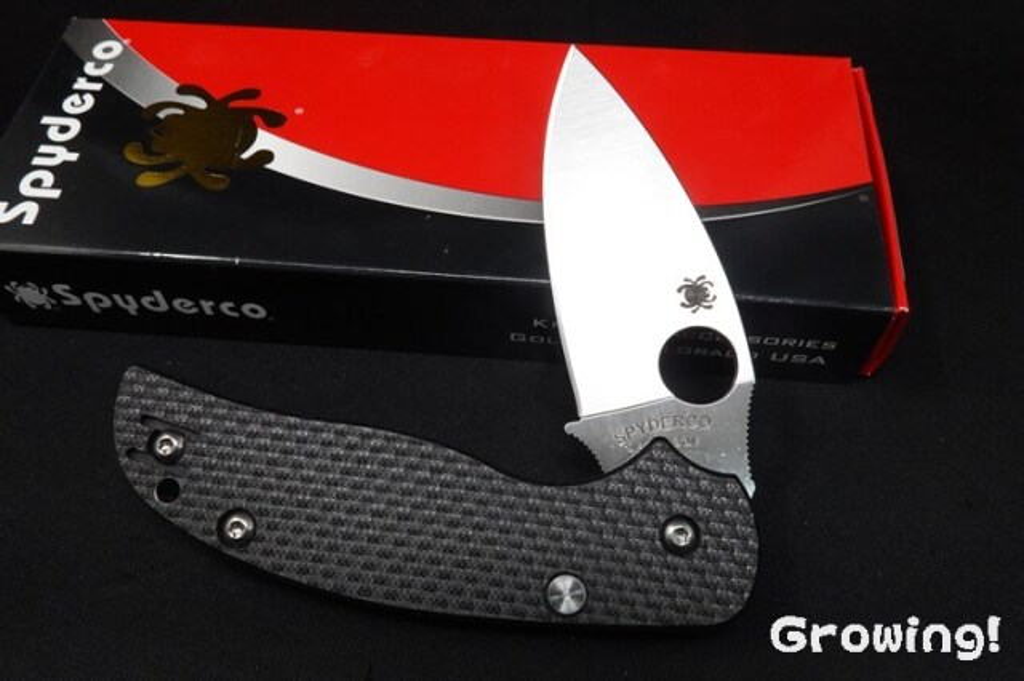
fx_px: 824
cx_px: 512
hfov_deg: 63.7
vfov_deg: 44.9
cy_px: 340
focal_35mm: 29
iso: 800
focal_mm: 10.83
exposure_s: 1/30
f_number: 11
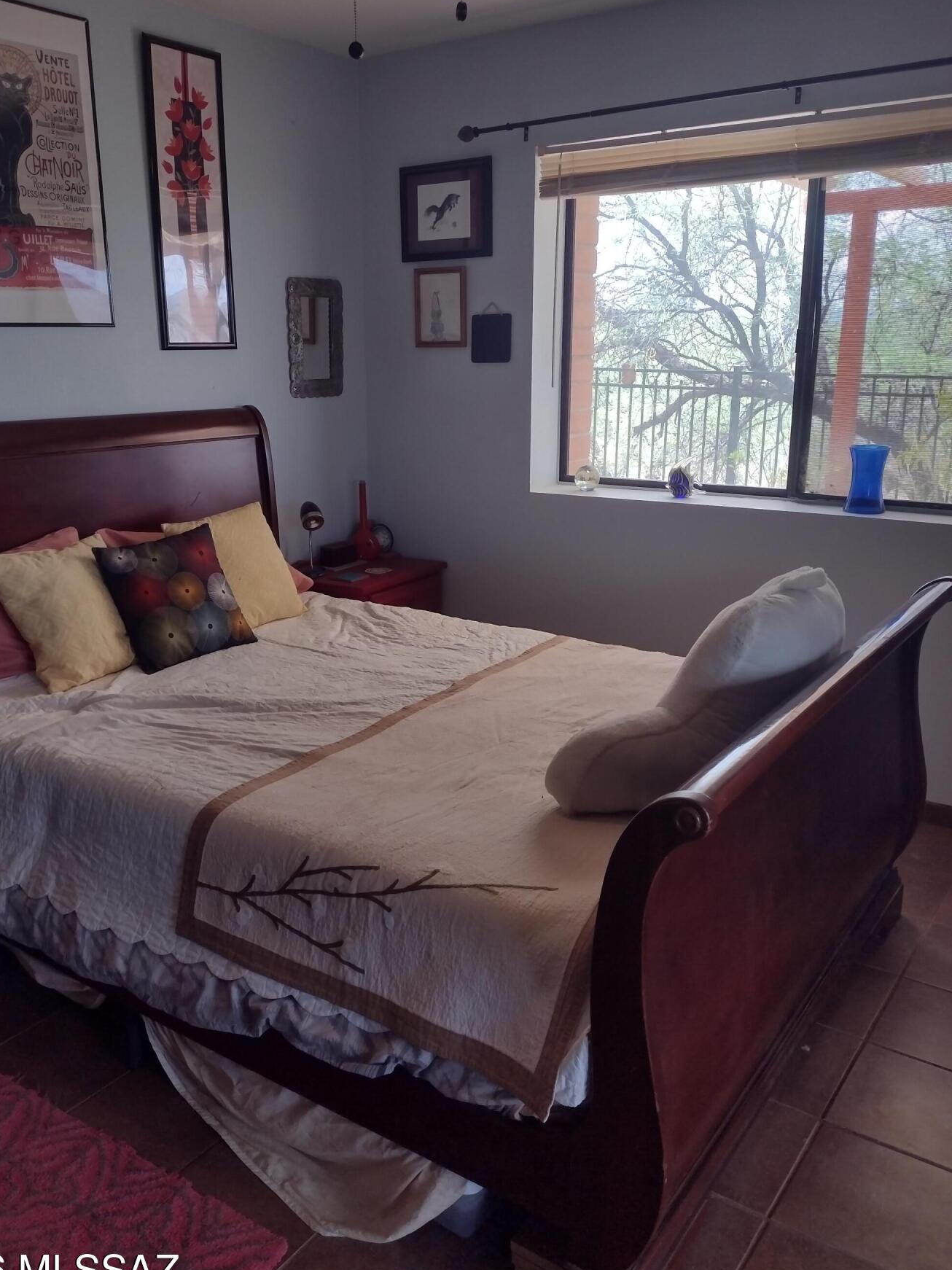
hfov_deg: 45.4
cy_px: 608
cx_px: 428
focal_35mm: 31
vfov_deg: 58.3
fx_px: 1137
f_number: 1.7
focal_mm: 4.71
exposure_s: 1/139
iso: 100
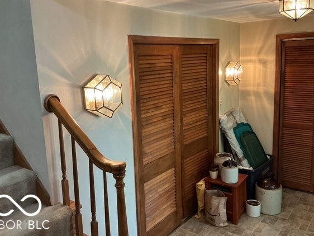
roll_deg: +2.2
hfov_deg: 55.3
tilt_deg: -9.7
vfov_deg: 43.0
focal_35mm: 33
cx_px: 146
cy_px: 110
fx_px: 299
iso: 200
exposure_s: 1/40
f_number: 1.8
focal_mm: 3
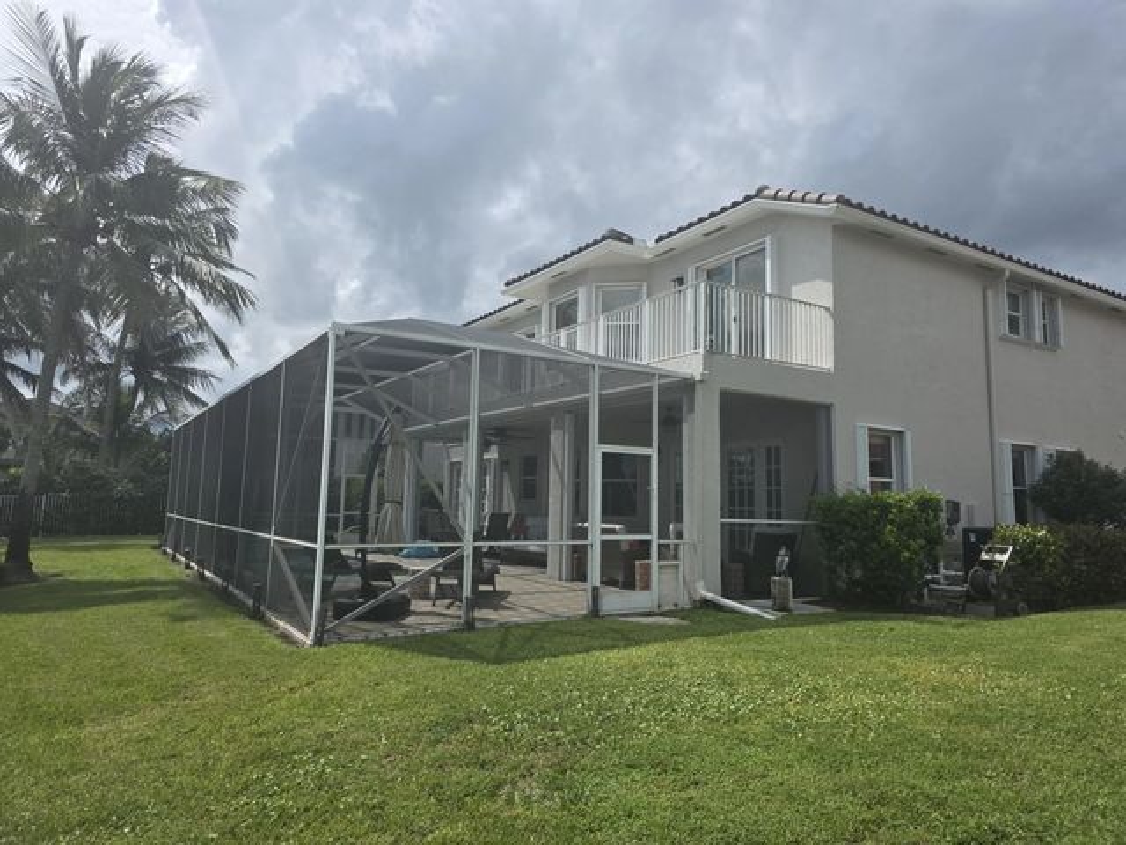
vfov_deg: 58.9
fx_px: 748
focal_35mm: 23
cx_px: 563
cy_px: 422
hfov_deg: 73.9
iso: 80
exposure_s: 1/7944
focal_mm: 6.3
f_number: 1.7
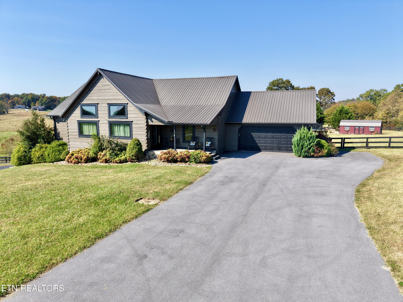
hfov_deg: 71.6
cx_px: 202
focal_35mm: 24
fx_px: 279
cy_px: 151
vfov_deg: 56.8
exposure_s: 1/2500
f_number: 1.8
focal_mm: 8.67
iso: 130
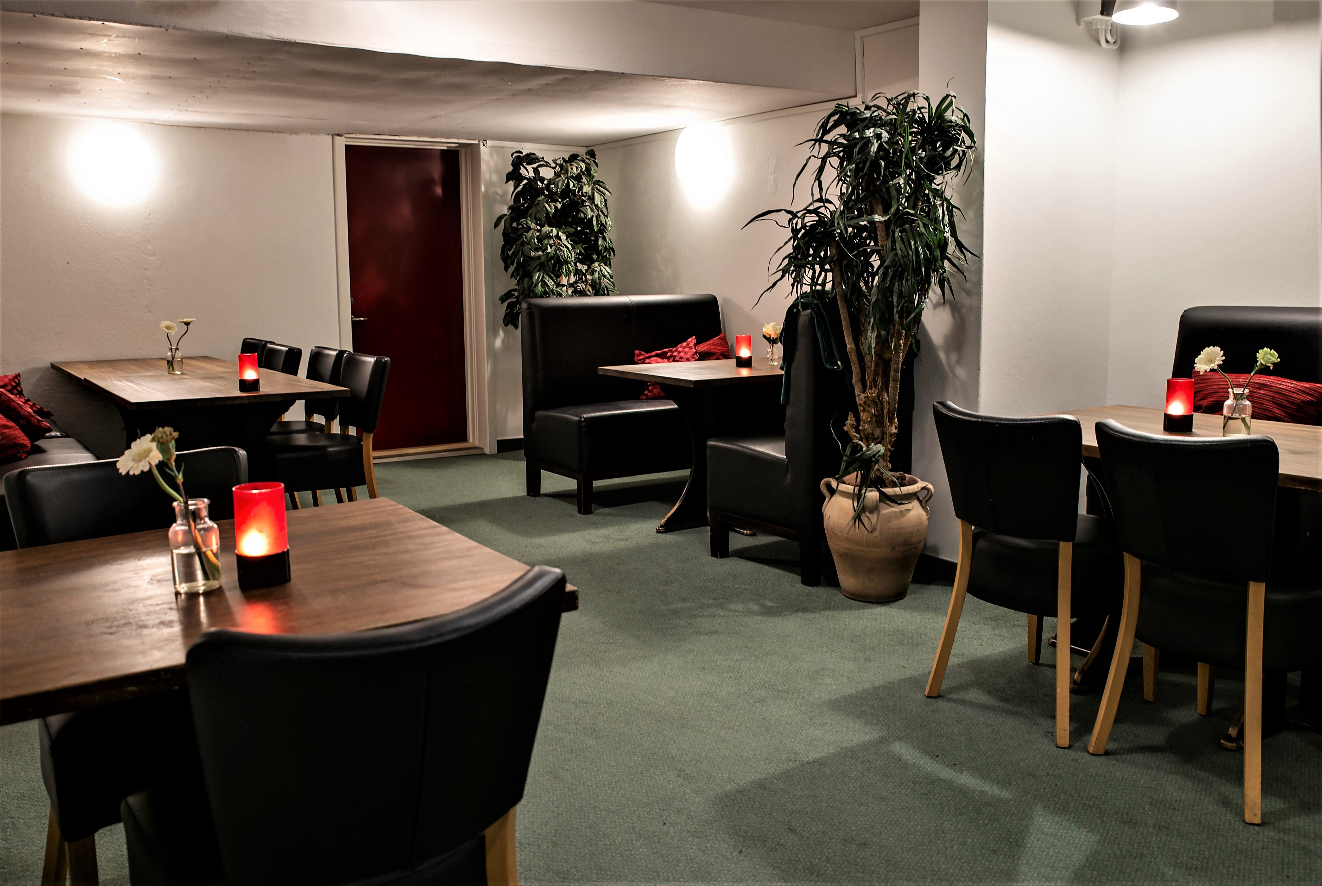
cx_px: 661
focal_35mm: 30
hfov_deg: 61.9
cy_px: 443
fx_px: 1103
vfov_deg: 43.7
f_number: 5.6
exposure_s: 1/1.25
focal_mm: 30
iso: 160
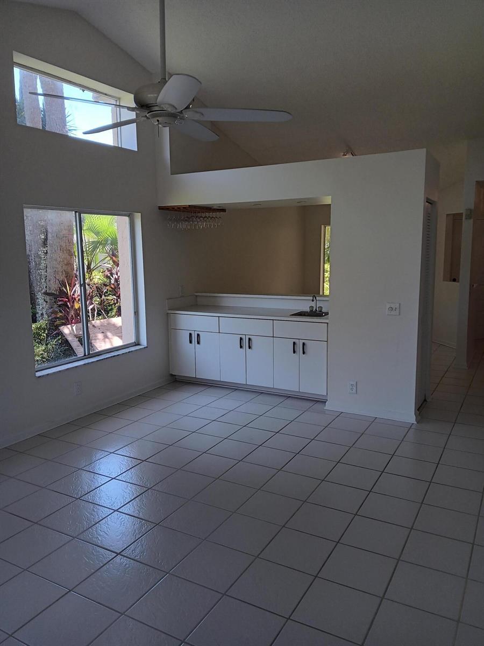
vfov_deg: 67.3
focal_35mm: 26
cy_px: 323
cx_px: 242
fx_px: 485
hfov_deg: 53.1
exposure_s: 1/50
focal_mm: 3.98
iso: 25
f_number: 1.8
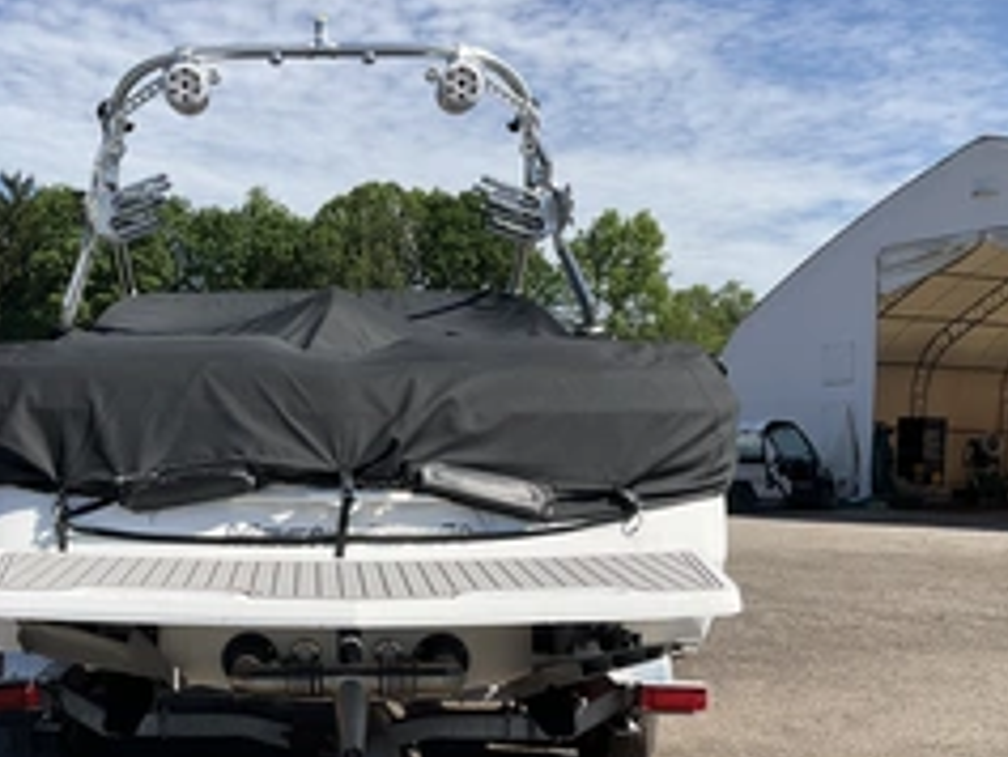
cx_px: 293
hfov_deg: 38.2
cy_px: 472
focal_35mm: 49
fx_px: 1428
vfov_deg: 29.6
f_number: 1.8
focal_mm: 3
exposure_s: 1/1912
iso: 25
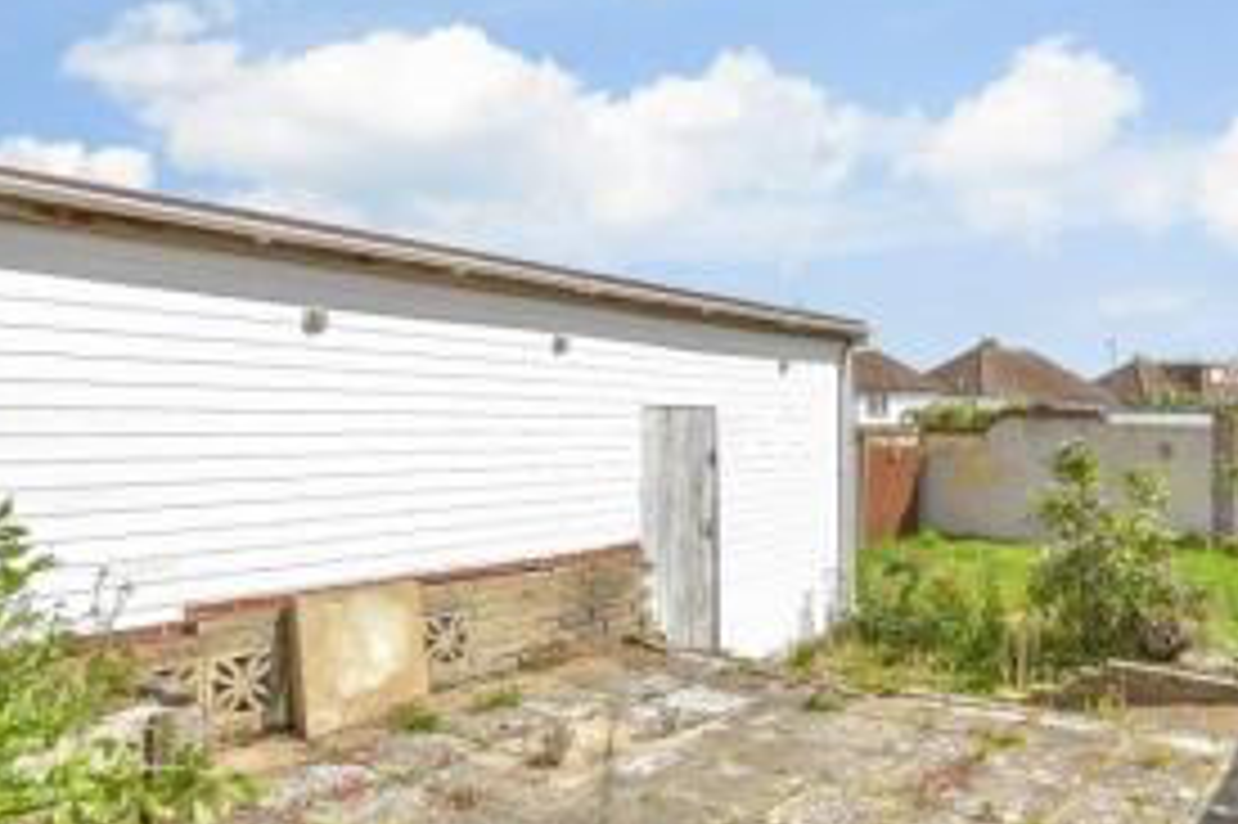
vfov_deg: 49.5
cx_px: 873
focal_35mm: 26
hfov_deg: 66.5
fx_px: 894
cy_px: 398
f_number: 8
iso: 320
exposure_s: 1/500
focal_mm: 10
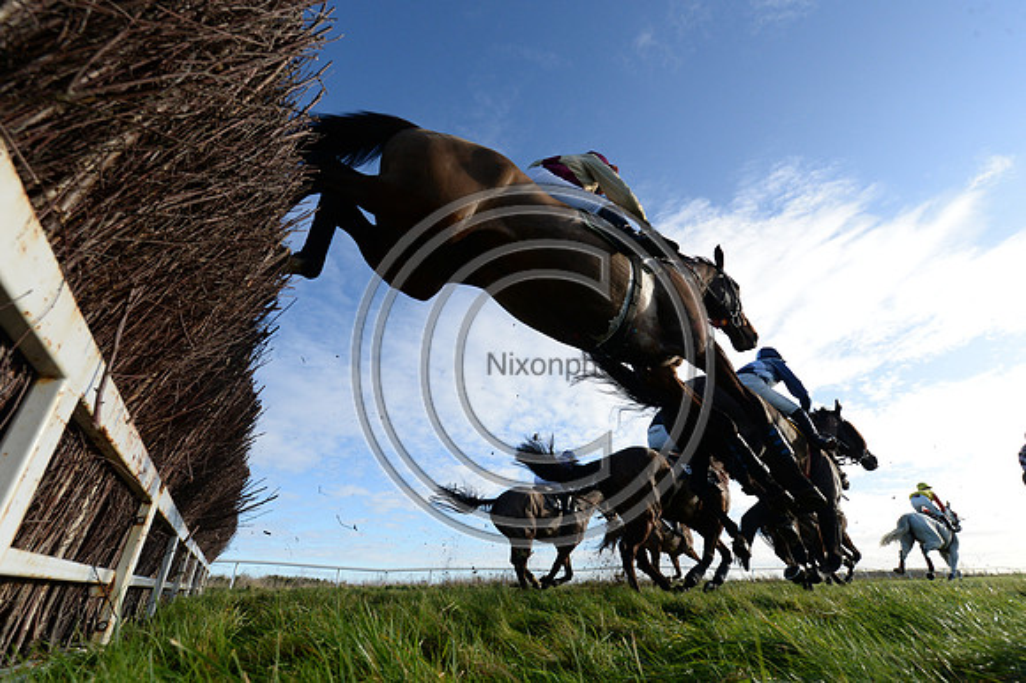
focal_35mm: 16
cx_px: 513
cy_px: 342
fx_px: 456
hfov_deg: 96.8
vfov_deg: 73.7
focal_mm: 16
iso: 1600
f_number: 8
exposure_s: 1/3200
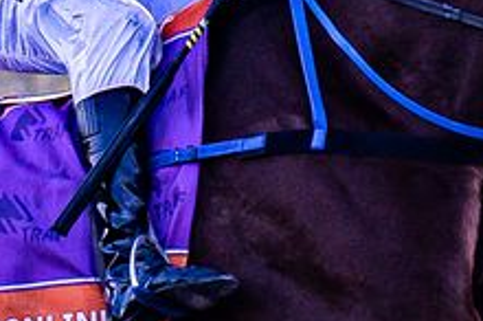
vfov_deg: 2.3
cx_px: 203
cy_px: 278
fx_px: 8119
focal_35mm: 606
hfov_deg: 3.4
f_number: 4
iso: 400
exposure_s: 1/2000
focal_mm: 110
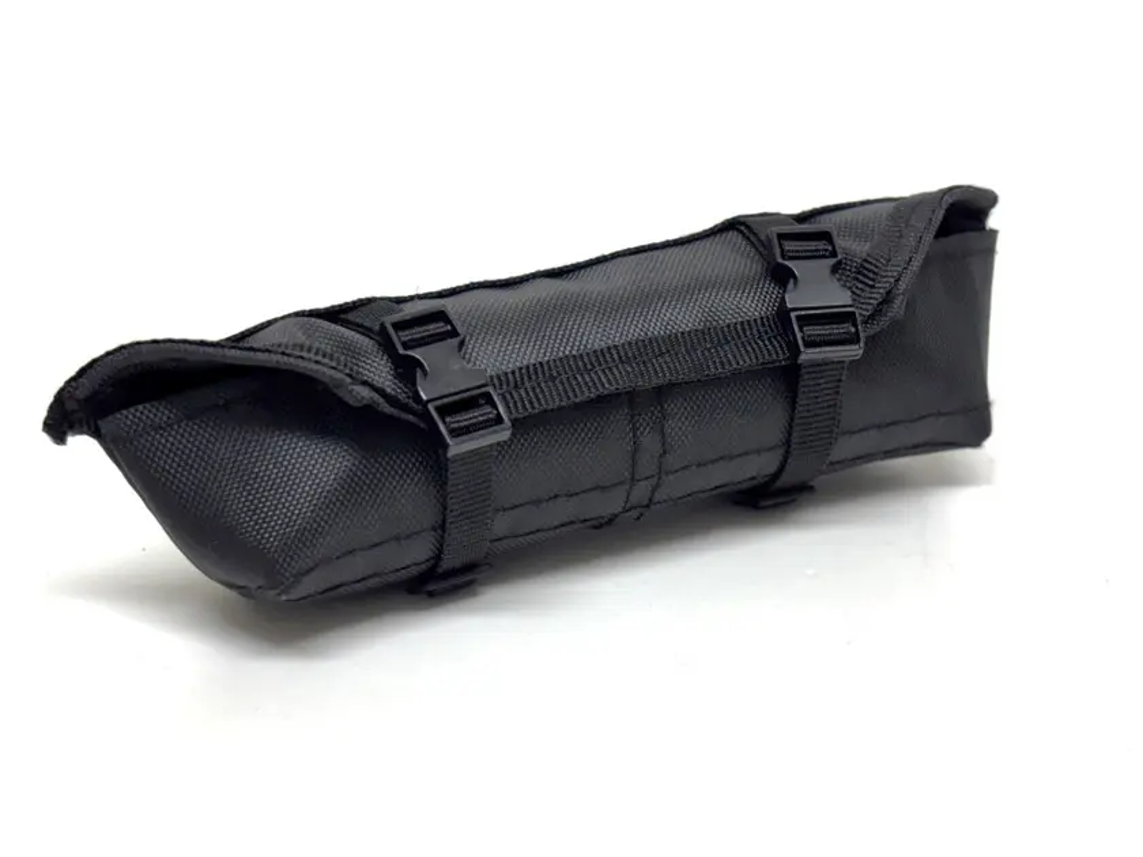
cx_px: 572
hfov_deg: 36.8
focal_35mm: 52
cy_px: 428
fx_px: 1717
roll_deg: -0.3
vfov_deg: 28.0
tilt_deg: -27.0
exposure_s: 1/100
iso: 40
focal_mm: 5.96
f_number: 1.6
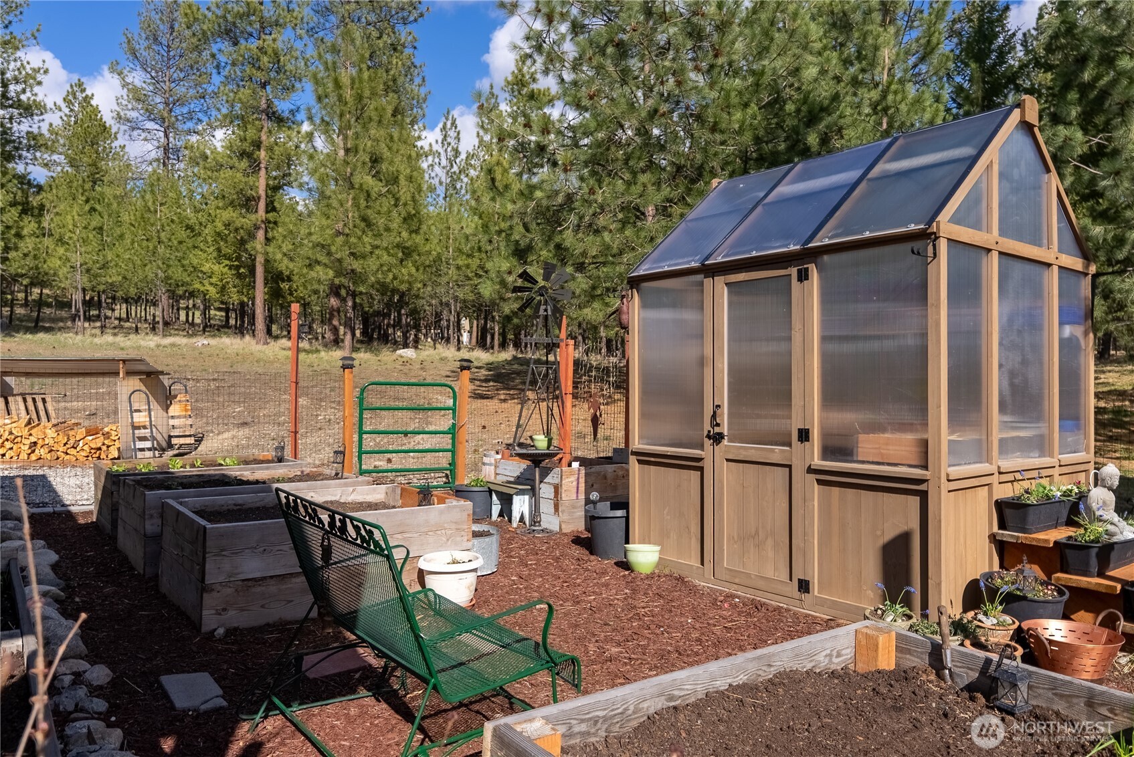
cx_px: 567
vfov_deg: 53.2
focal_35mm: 24
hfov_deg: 73.7
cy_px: 378
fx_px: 756
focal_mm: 24
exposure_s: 1/8000
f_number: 8
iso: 100
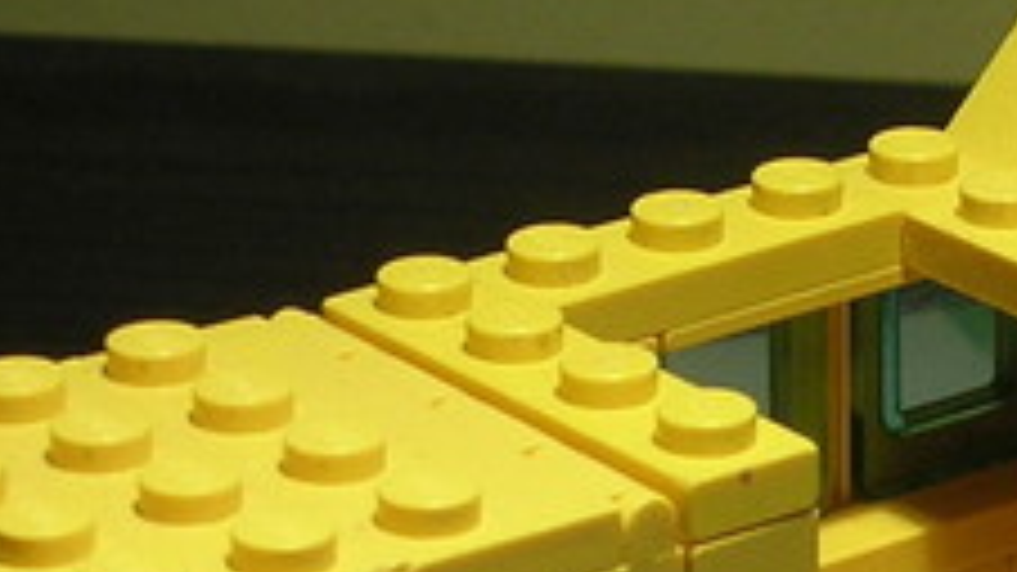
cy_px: 1002
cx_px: 1269
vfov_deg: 6.0
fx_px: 5365
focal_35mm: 199
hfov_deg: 10.6
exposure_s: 1/24
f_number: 3.2
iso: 50
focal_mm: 7.7
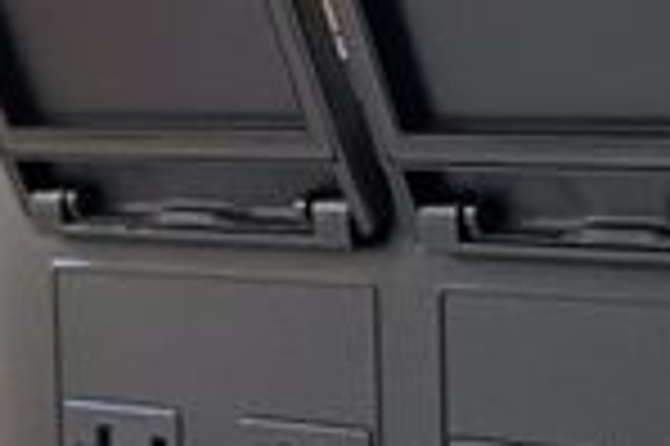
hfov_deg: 14.6
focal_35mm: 131
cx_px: 989
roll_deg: +0.7
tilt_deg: -3.6
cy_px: 243
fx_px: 2435
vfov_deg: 10.4
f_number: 1.5
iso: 640
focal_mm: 5.7
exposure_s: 1/30
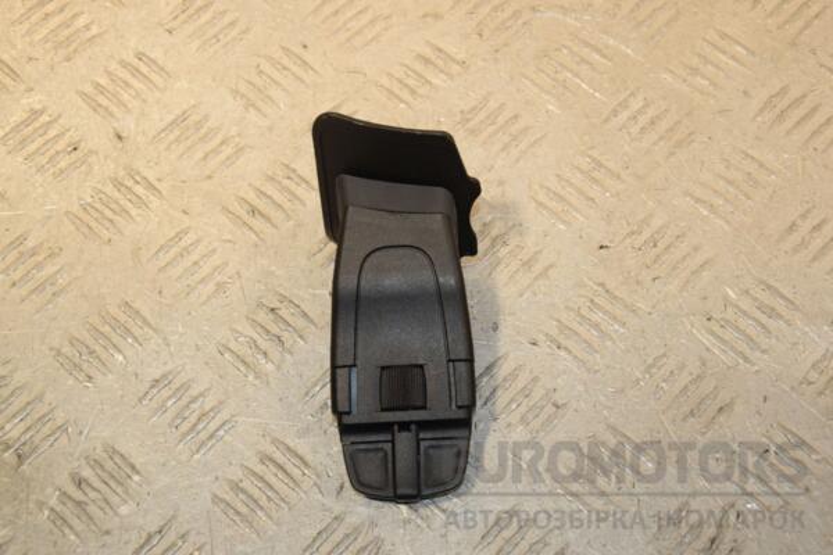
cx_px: 416
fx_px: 1562
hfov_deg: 29.9
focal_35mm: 68
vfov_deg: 20.2
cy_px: 278
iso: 800
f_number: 6.3
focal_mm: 45
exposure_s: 1/200
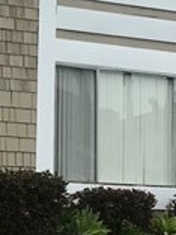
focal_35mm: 184
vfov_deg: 10.7
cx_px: -229
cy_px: 101
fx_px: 1247
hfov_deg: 7.6
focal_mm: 3.99
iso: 20
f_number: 1.8
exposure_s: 1/855
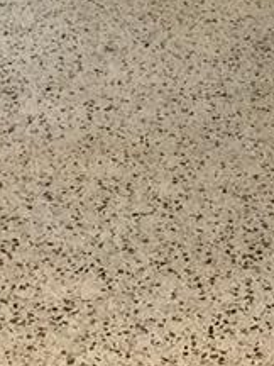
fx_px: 1699
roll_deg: -0.9
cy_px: -456
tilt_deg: -7.9
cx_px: 15
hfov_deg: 9.2
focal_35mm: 161
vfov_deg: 10.8
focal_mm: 4.15
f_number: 2.2
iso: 40
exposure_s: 1/15
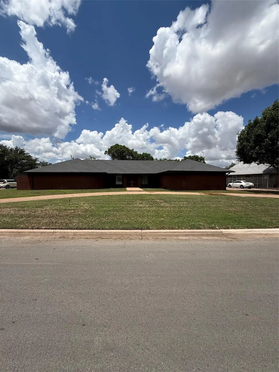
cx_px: 140
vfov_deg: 102.1
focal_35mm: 14
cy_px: 186
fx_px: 150
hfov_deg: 85.7
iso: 50
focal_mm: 2.22
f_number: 2.2
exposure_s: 1/3663
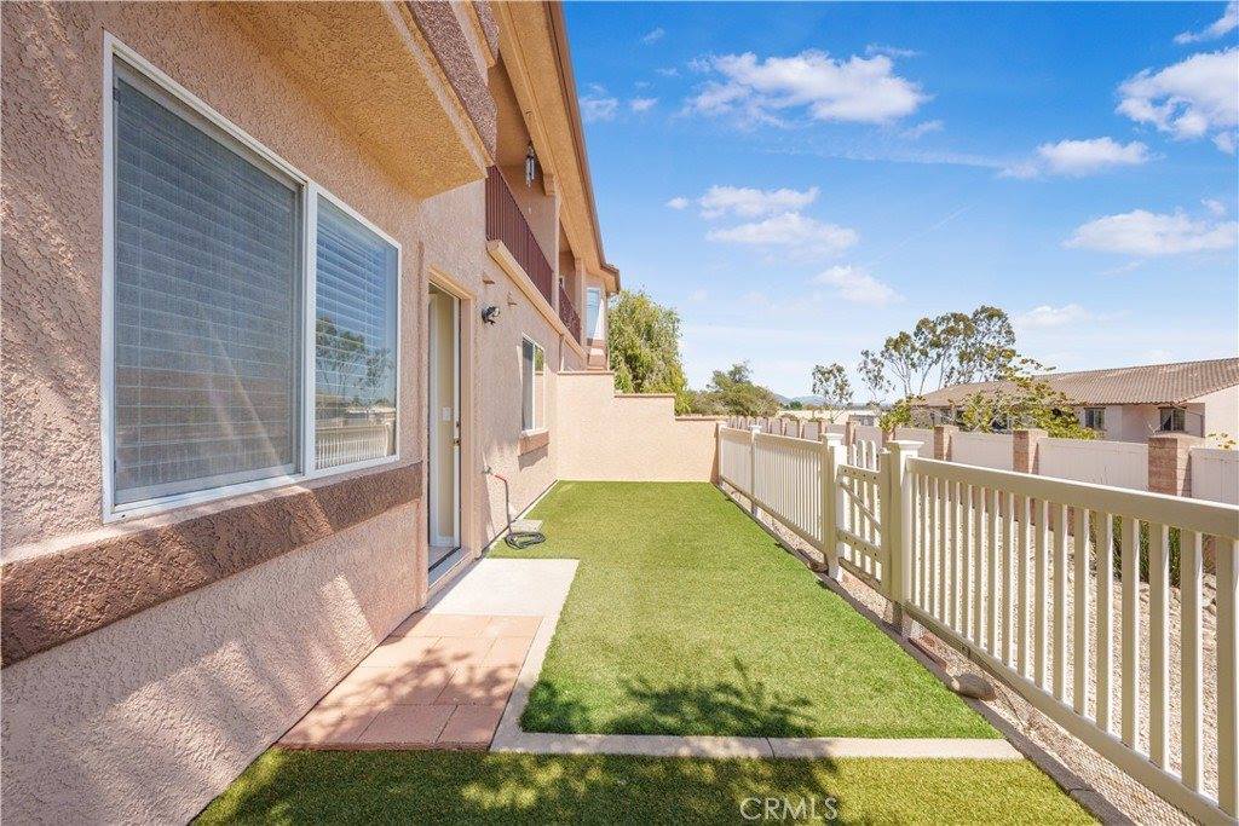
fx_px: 482
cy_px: 413
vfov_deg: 81.2
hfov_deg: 104.2
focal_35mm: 14
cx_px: 620
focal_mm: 14
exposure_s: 1/1600
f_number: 7.1
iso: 640
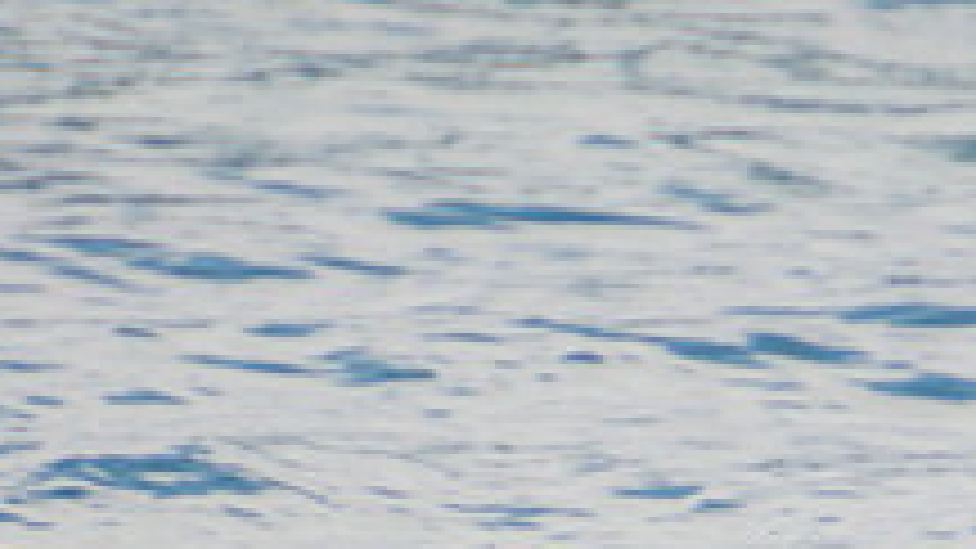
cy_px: 848
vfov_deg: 0.7
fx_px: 43498
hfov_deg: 1.3
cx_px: 684
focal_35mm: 1681
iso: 220
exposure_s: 1/1250
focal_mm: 400
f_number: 5.6
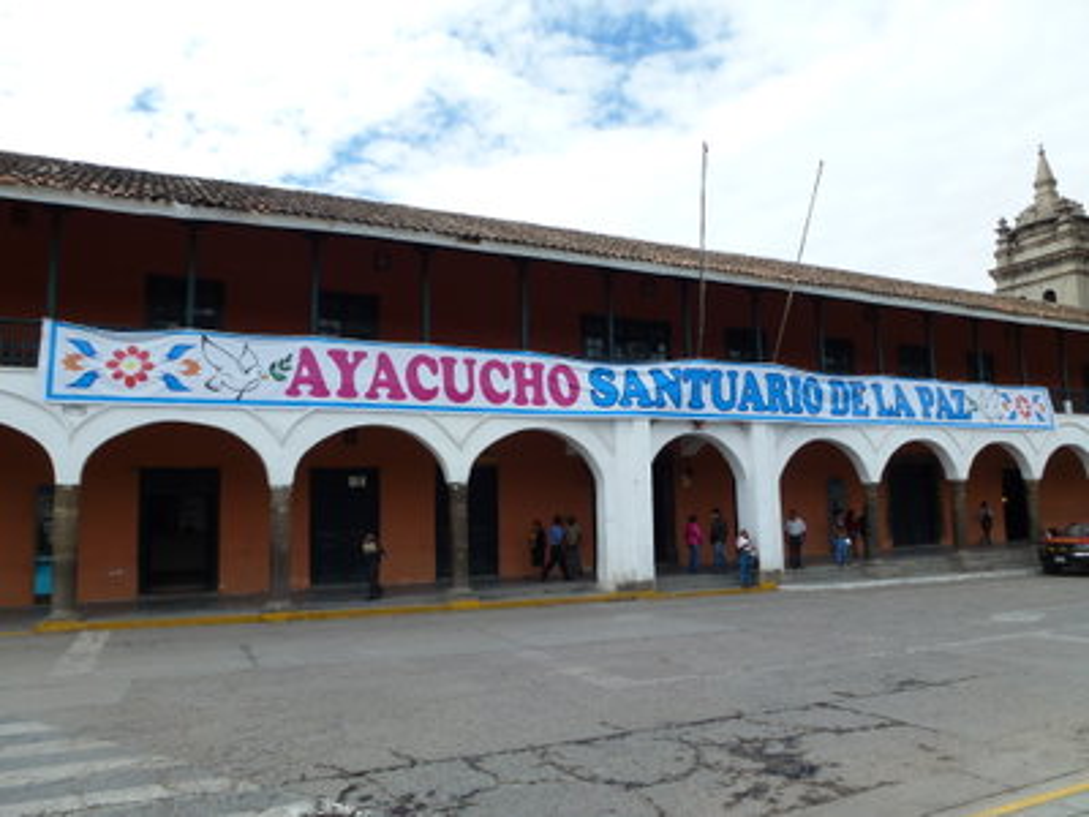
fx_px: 755
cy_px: 408
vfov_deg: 56.8
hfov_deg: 71.6
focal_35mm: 24
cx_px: 544
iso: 100
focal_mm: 4.3
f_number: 4
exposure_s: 1/500
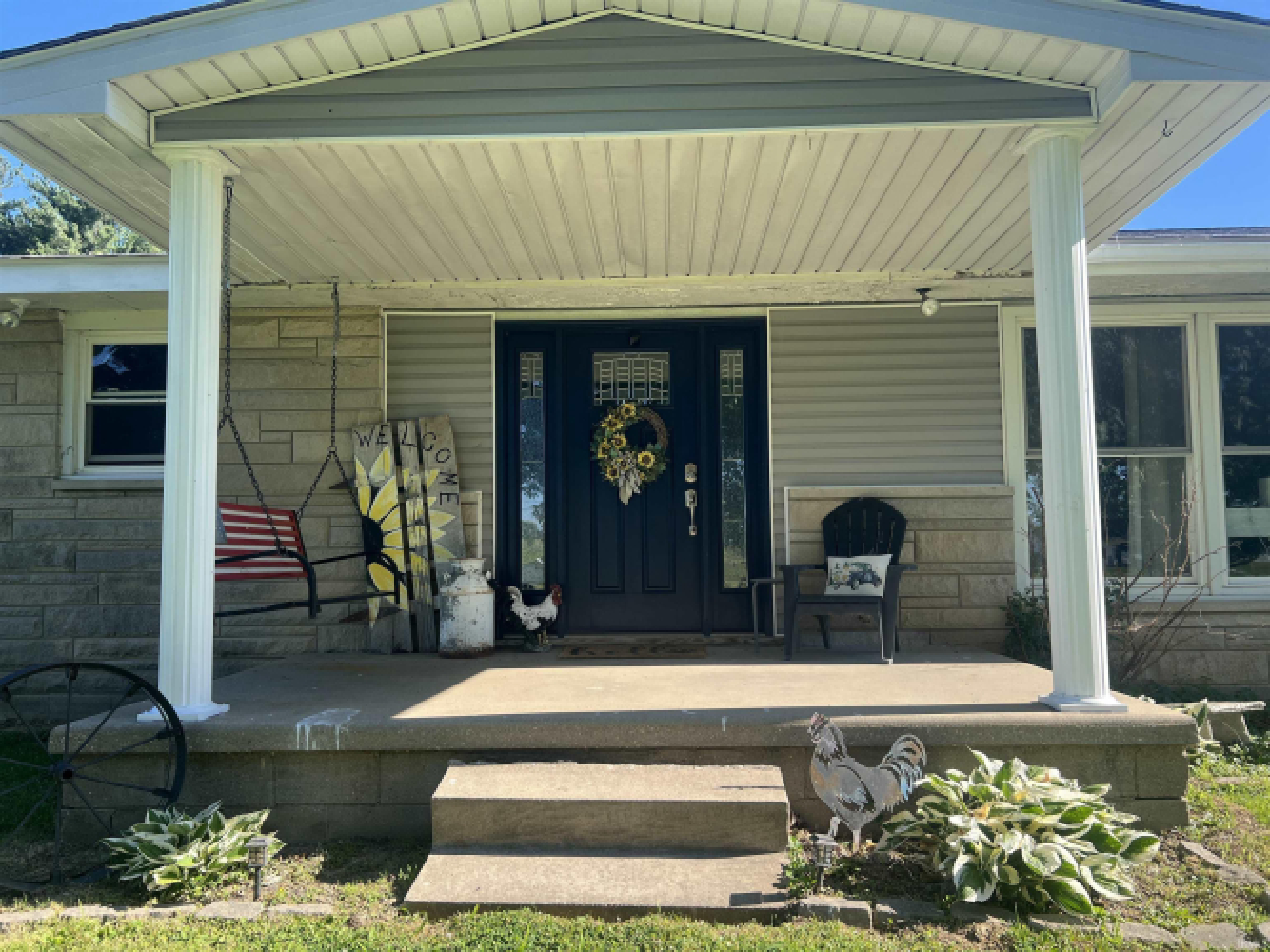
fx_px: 954
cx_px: 635
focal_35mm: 26
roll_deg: +0.8
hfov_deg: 67.3
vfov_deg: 53.0
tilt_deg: +3.6
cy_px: 476
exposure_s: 1/957
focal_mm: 5.7
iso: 50
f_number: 1.5
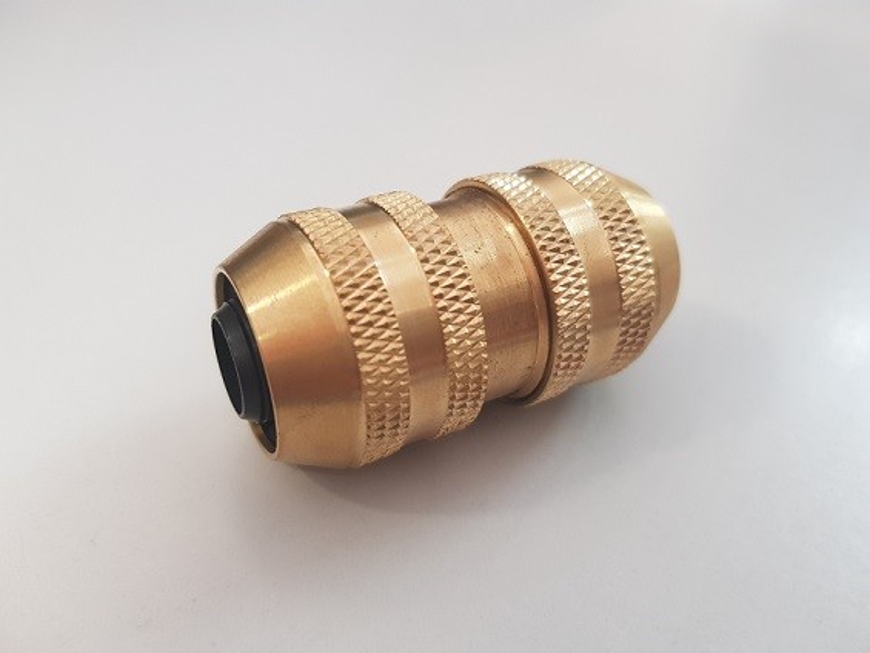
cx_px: 435
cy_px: 326
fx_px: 654
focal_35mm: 26
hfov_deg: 67.3
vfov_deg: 53.1
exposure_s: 1/25
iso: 200
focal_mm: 4.2
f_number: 1.7
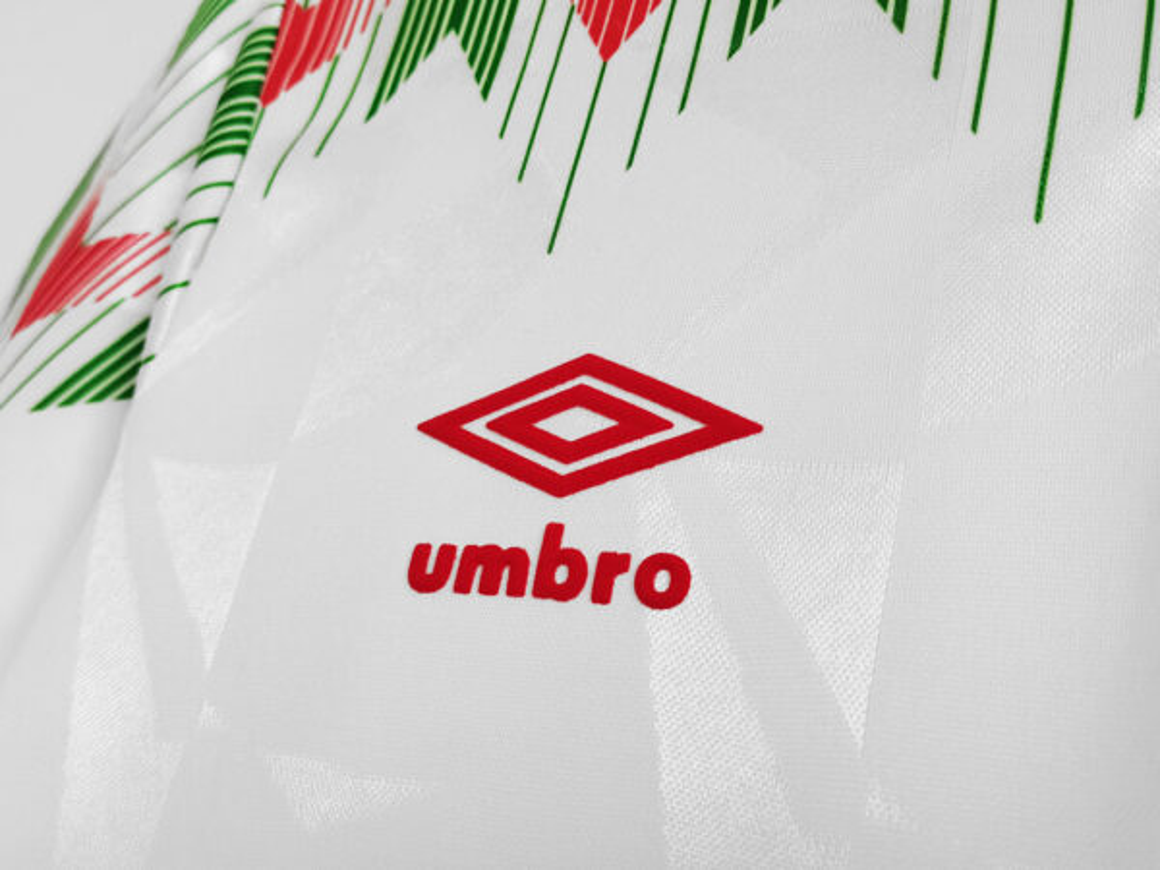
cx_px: 580
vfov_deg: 41.8
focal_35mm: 34
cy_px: 435
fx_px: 1139
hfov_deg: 54.0
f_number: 1.8
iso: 100
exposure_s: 1/100
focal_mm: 5.58
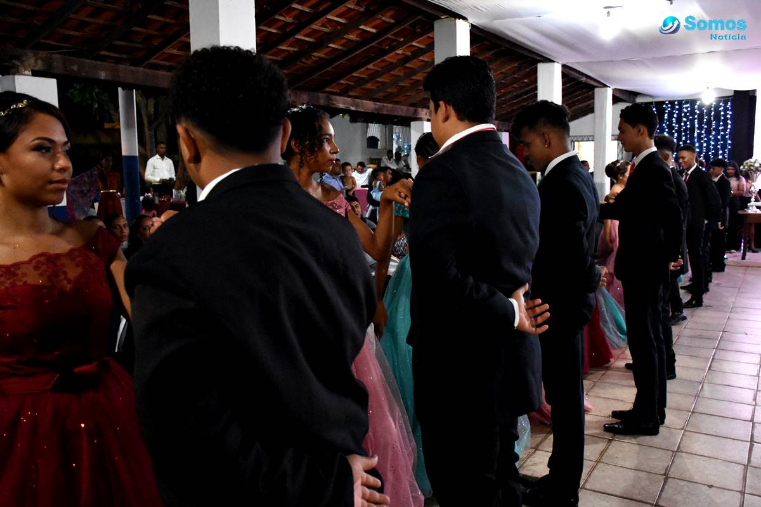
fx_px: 634
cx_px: 380
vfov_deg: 43.6
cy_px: 254
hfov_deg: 61.9
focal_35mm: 30
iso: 8000
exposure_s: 1/100
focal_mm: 20
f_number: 3.5
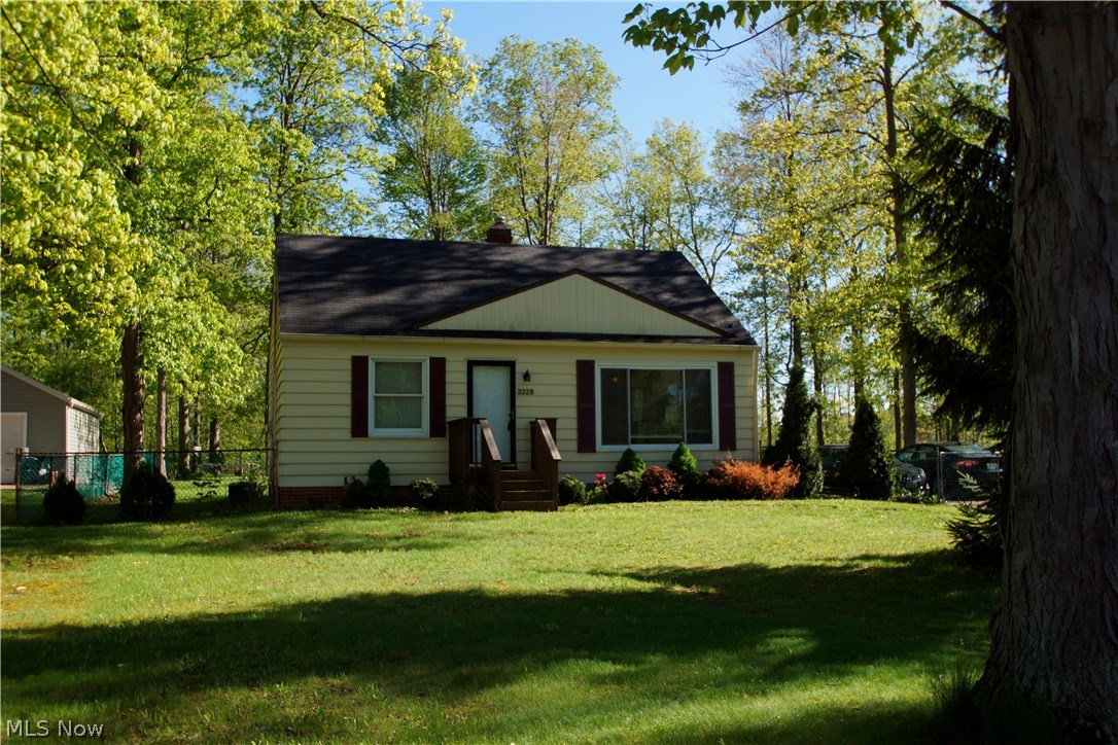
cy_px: 372
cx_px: 559
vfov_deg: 36.9
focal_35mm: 36
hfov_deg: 53.1
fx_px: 1118
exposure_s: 1/100
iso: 100
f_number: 9
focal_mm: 24
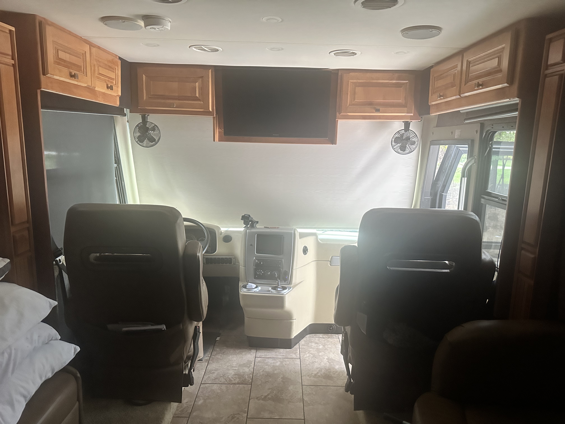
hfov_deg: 71.6
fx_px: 392
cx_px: 282
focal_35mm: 24
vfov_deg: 56.8
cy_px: 212
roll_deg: -1.3
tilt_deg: -9.3
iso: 640
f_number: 1.78
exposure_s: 1/60
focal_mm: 6.86
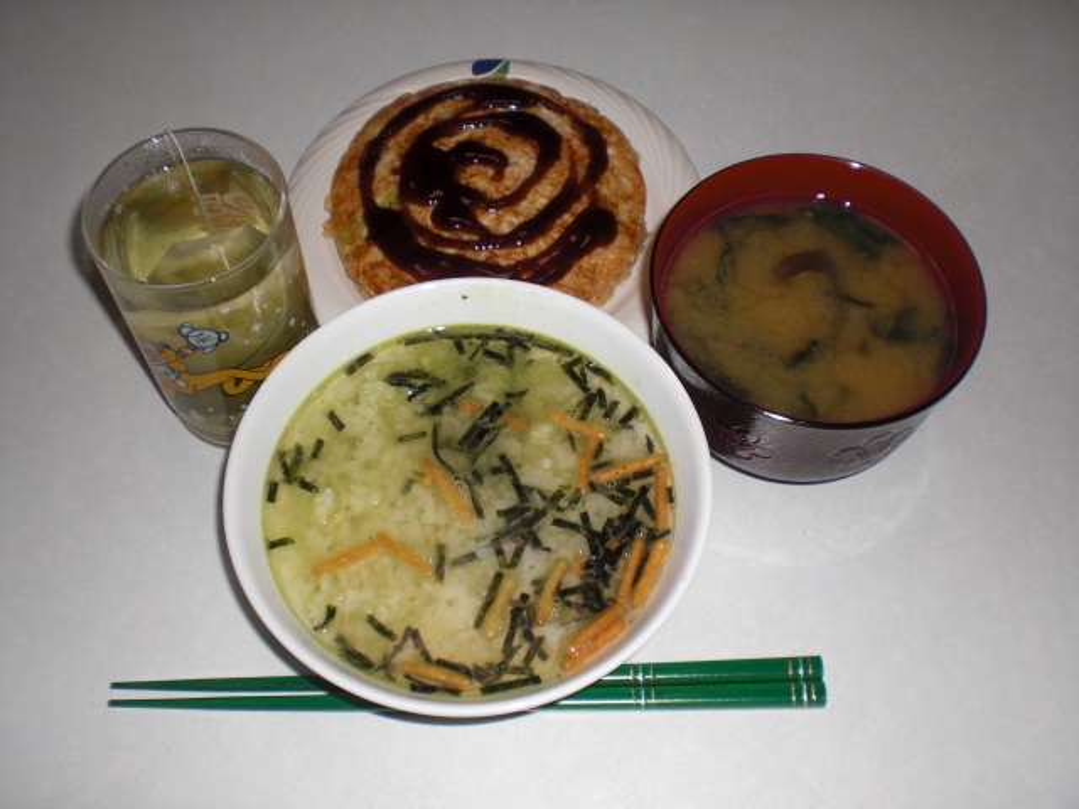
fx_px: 1184
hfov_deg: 49.0
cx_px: 540
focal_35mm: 38
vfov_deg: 37.7
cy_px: 404
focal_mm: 6.3
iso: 64
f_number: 3.1
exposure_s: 1/60
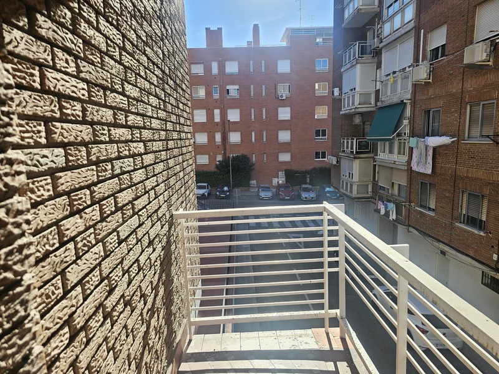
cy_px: 187
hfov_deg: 73.9
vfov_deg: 58.9
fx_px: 332
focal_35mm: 23
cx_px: 250
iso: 10
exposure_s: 1/213
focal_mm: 6.3
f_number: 1.7
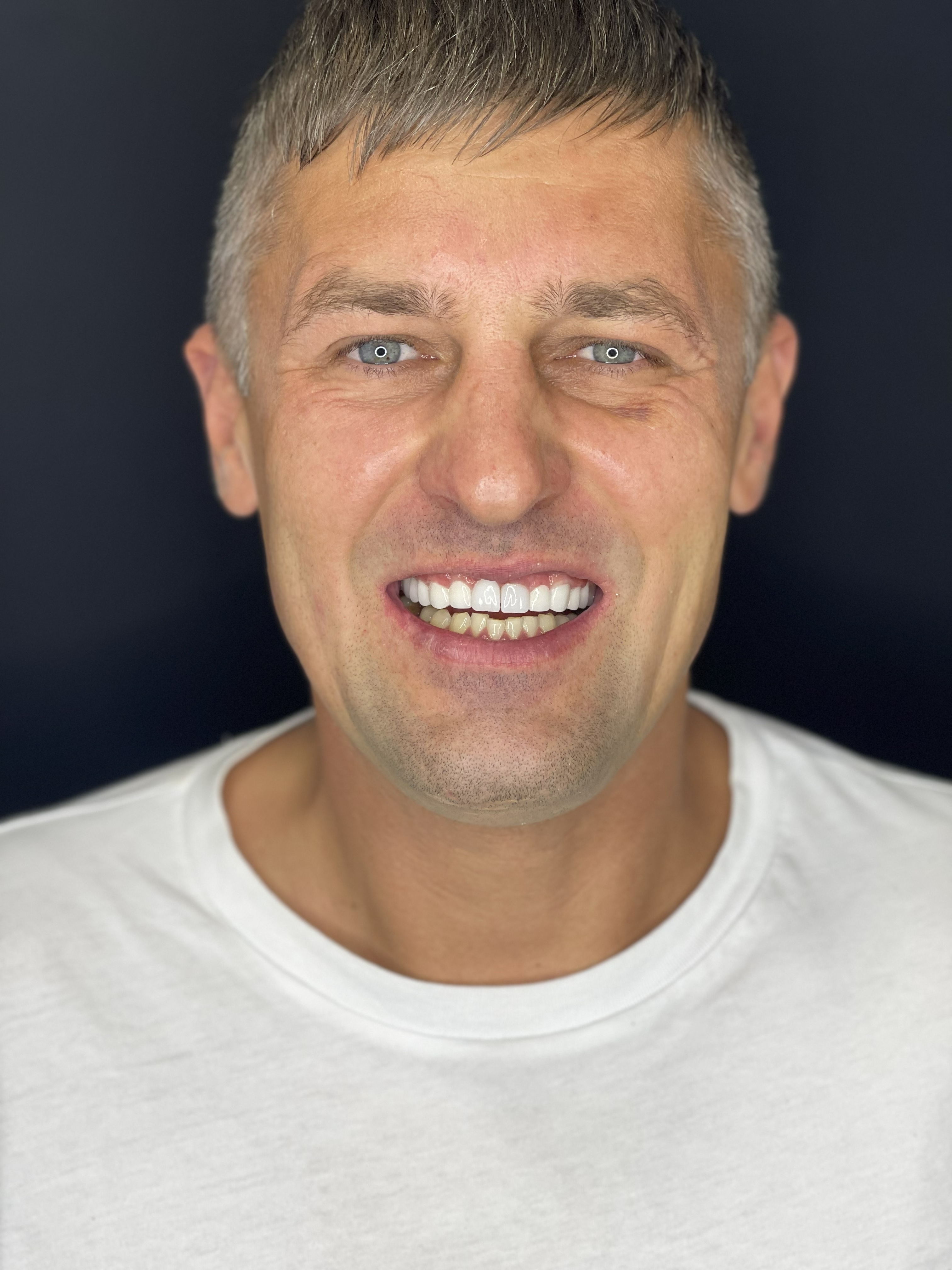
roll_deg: -0.7
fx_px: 2347
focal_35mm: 64
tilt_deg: -5.5
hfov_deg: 22.9
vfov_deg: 30.3
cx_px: 476
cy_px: 635
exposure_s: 1/100
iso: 64
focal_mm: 7.5
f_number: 2.2
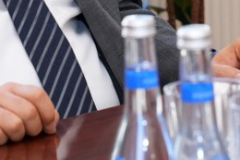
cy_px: -90
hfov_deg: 9.8
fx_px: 1392
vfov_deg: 6.5
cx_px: 179
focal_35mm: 209
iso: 1600
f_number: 4.5
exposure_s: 1/160
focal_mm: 53
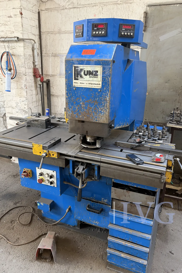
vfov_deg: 65.5
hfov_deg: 46.4
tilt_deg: -19.8
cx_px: 90
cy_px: 139
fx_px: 212
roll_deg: -0.9
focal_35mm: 28
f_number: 1.6
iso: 250
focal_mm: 5.96
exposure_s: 1/60
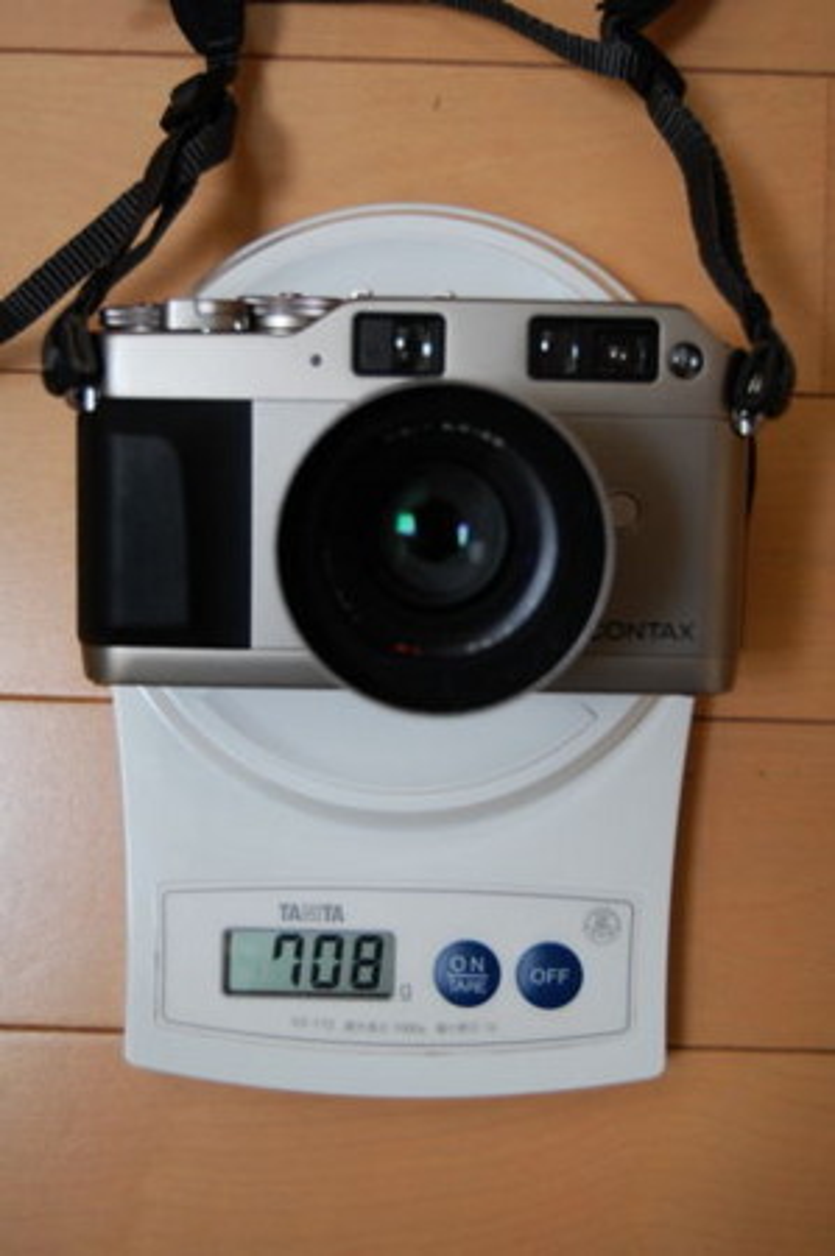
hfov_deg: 23.7
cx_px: 418
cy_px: 628
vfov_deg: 35.1
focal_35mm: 57
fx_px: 1988
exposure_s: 1/40
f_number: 5
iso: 400
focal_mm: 38
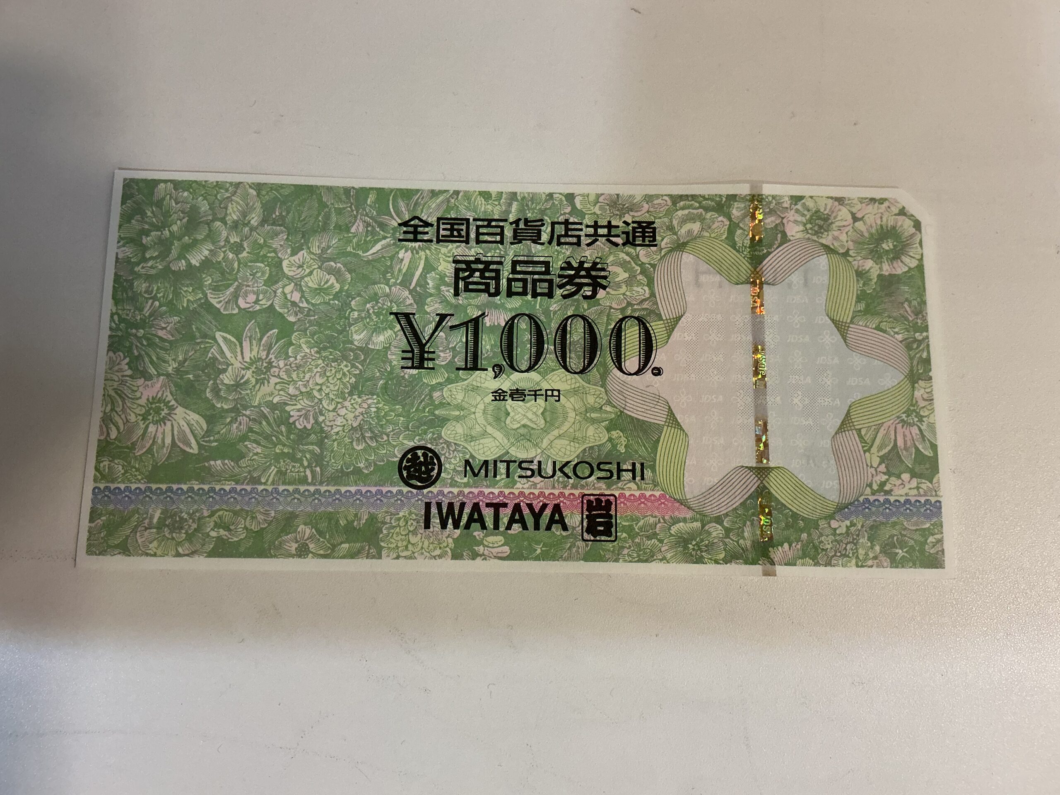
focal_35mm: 29
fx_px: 888
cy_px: 398
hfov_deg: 61.7
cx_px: 530
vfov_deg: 48.2
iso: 100
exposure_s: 1/60
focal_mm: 3
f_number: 1.8
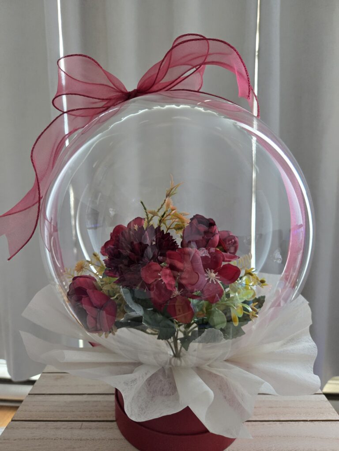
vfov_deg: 73.9
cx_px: 170
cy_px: 226
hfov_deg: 58.9
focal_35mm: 23
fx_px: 300
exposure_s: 1/120
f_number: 1.8
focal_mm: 5.4
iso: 640
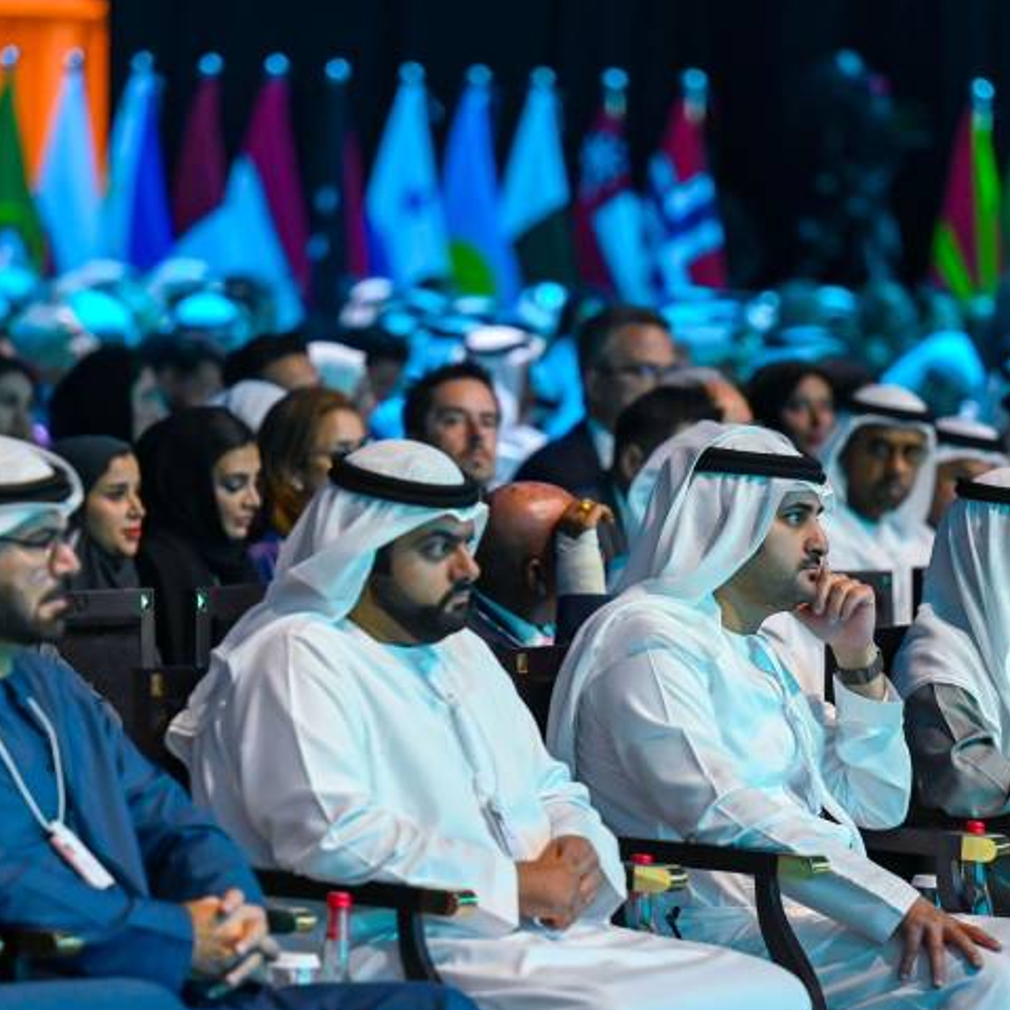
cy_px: 663
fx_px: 8781
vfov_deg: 6.6
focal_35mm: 266
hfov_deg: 6.6
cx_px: 538
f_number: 2.8
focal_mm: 150
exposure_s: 1/160
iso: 3200
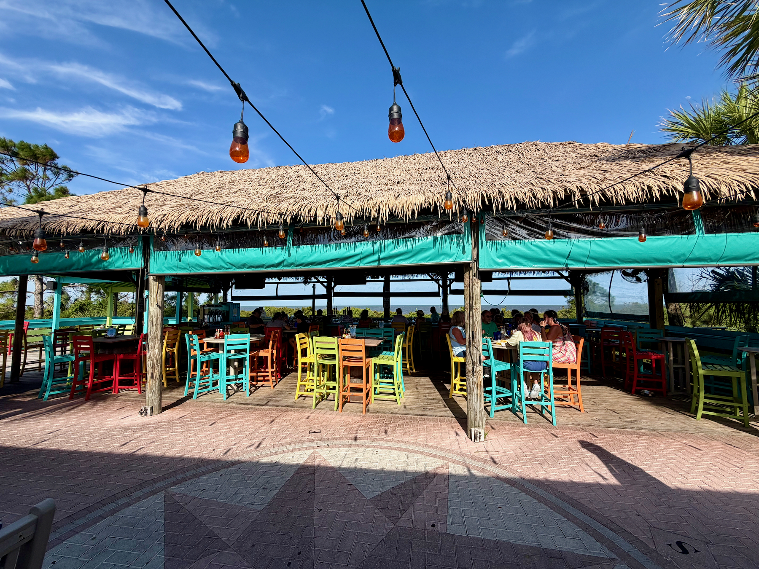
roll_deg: +0.8
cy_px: 284
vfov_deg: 85.7
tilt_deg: +3.0
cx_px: 380
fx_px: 307
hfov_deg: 102.1
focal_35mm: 14
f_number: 2.2
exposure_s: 1/770
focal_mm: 2.22
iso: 25
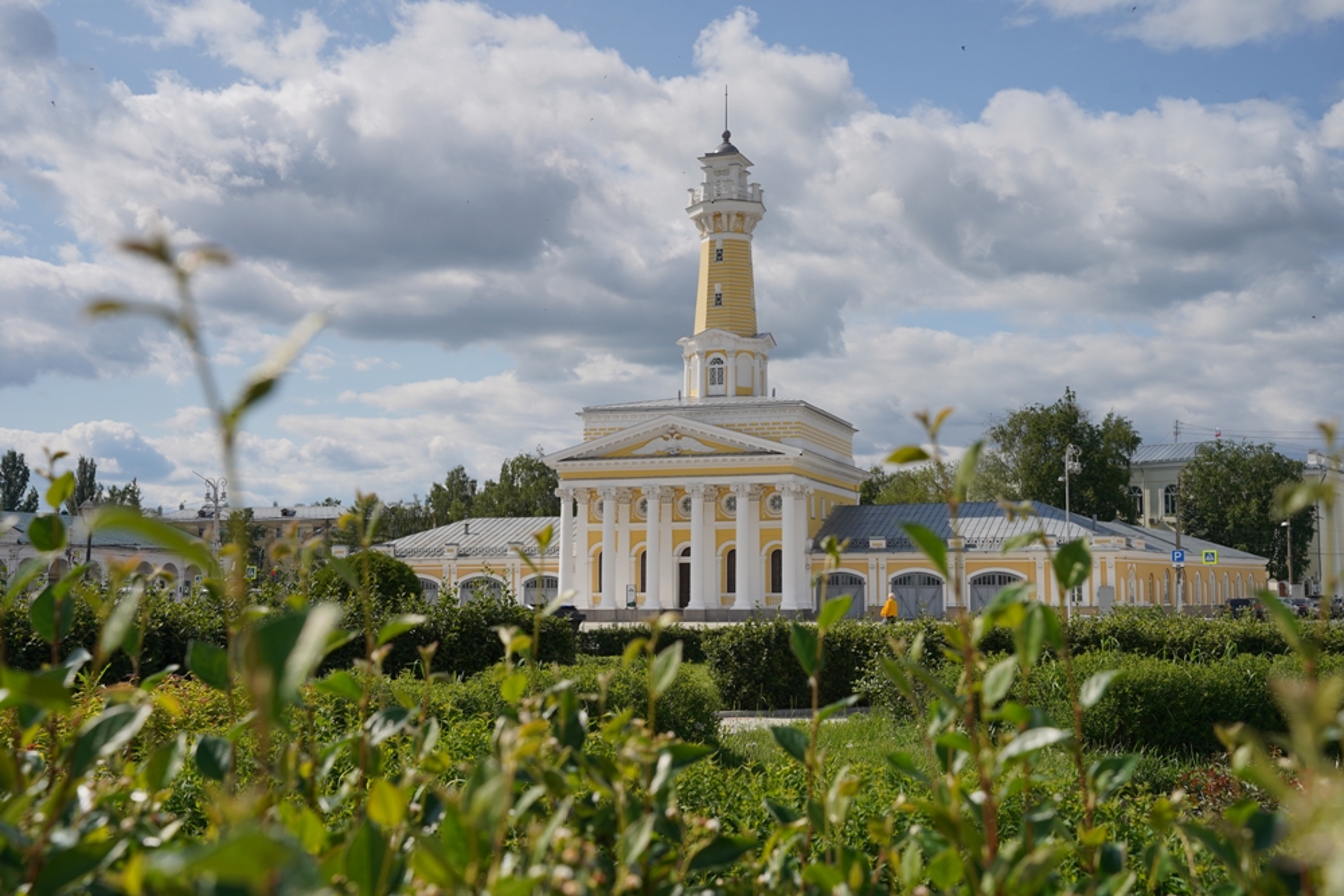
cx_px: 672
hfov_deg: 48.5
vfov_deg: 33.4
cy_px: 448
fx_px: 1493
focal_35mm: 40
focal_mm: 40
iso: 100
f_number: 9
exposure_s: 1/500
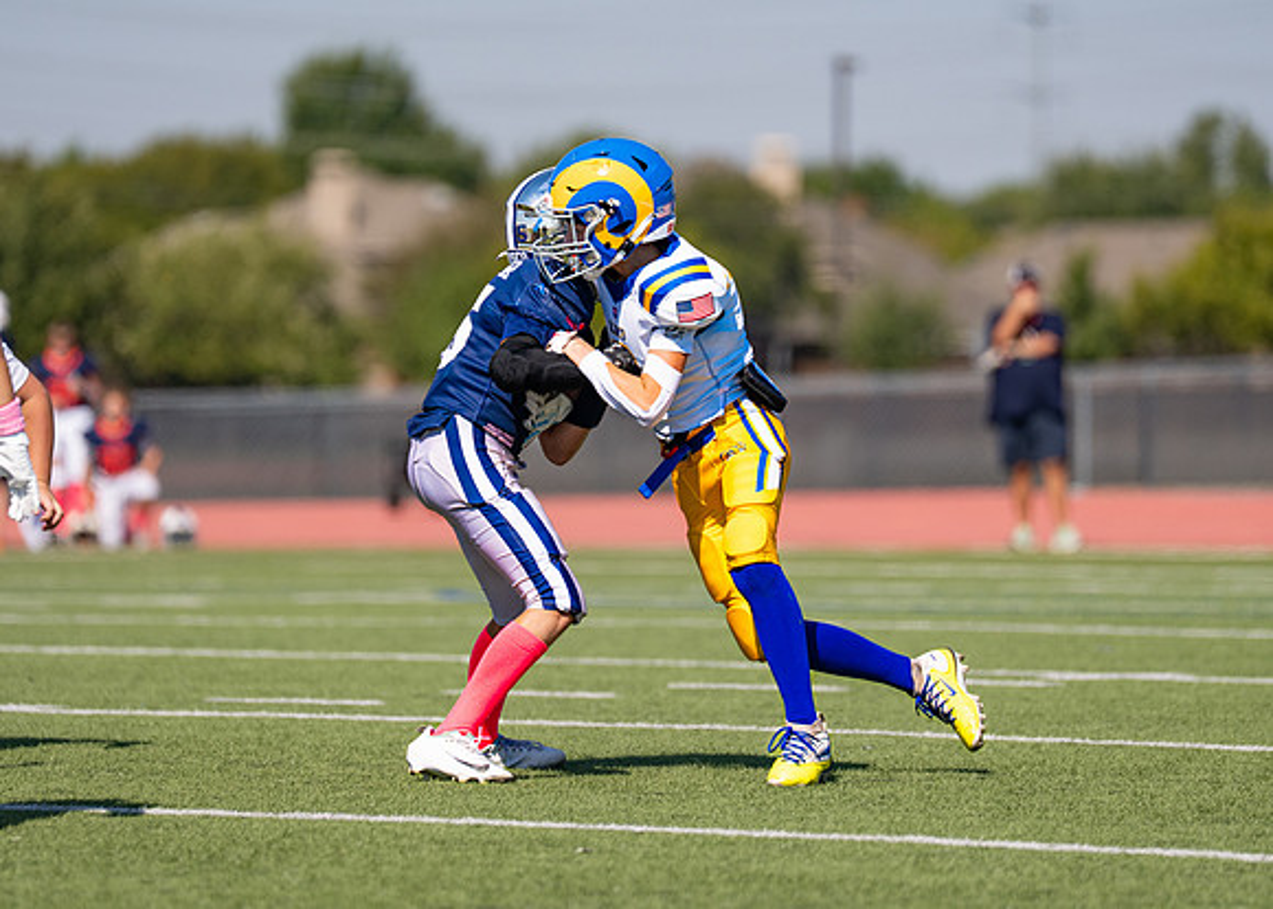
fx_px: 11366
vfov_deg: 4.6
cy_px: 335
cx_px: 556
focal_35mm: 314
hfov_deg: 6.4
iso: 125
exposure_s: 1/3200
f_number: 2.8
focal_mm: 200
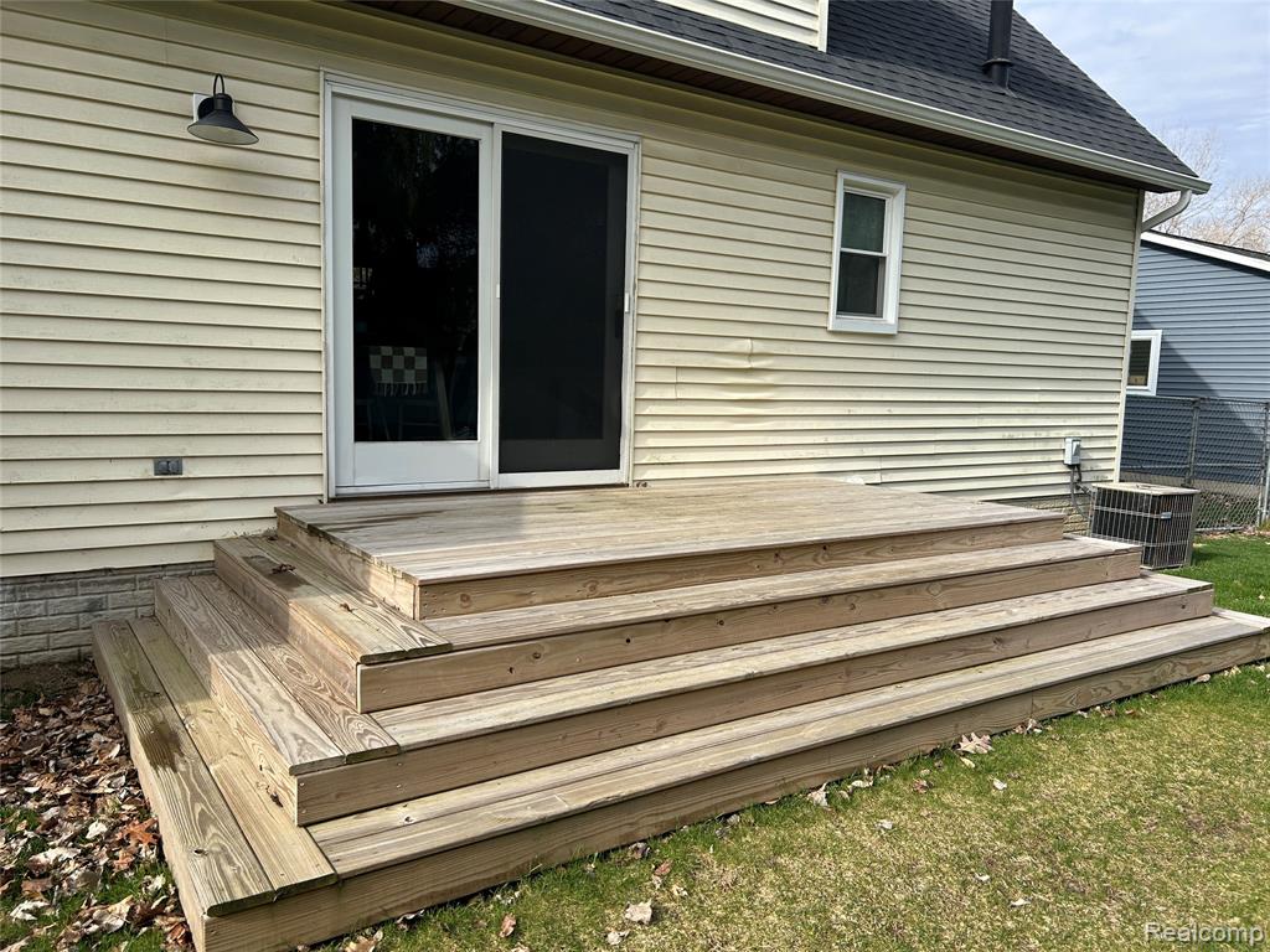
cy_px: 476
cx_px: 635
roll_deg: -1.7
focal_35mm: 26
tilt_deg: -6.9
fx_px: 954
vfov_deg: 53.1
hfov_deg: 67.3
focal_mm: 5.7
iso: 50
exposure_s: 1/2123
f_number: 1.5
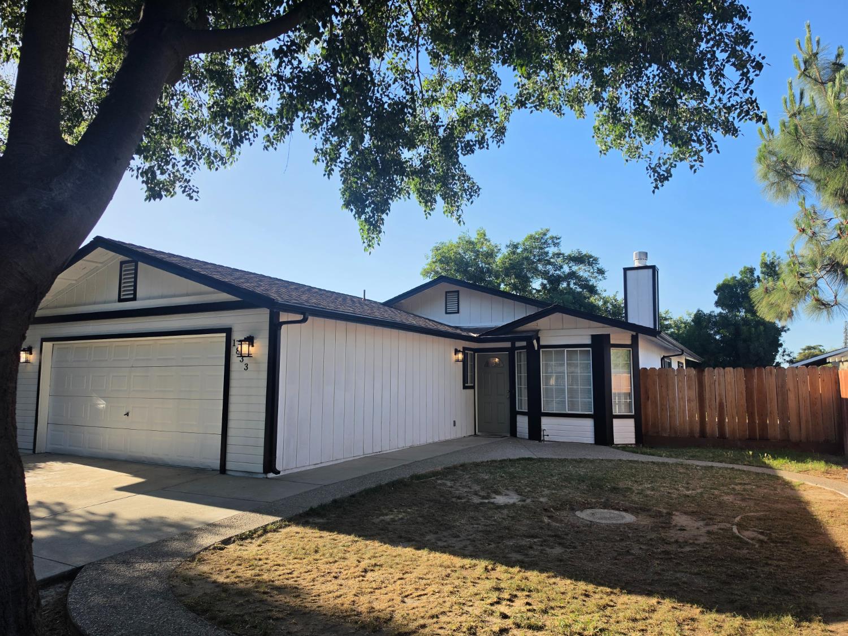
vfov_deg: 58.9
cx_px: 424
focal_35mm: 23
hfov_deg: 73.9
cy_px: 318
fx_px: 563
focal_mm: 6.5
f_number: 1.4
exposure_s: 1/3971
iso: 64
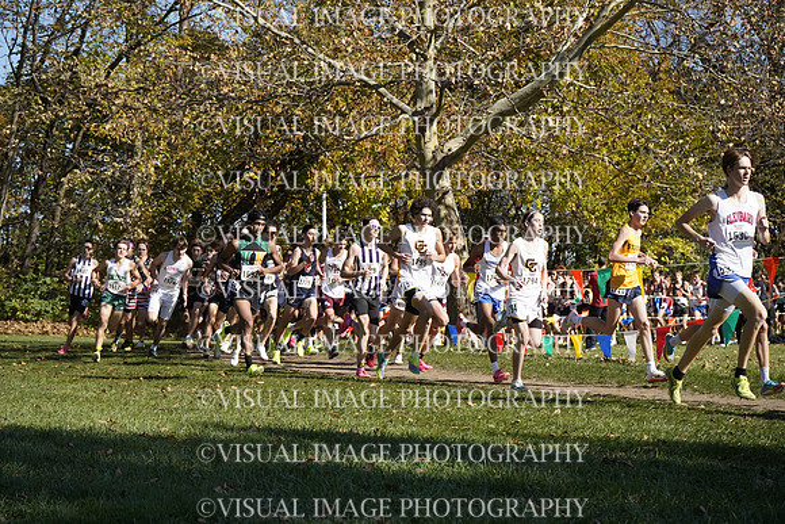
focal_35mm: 70
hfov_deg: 28.8
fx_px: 1527
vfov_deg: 19.5
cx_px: 392
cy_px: 262
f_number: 8
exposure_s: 1/2500
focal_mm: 70
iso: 1600
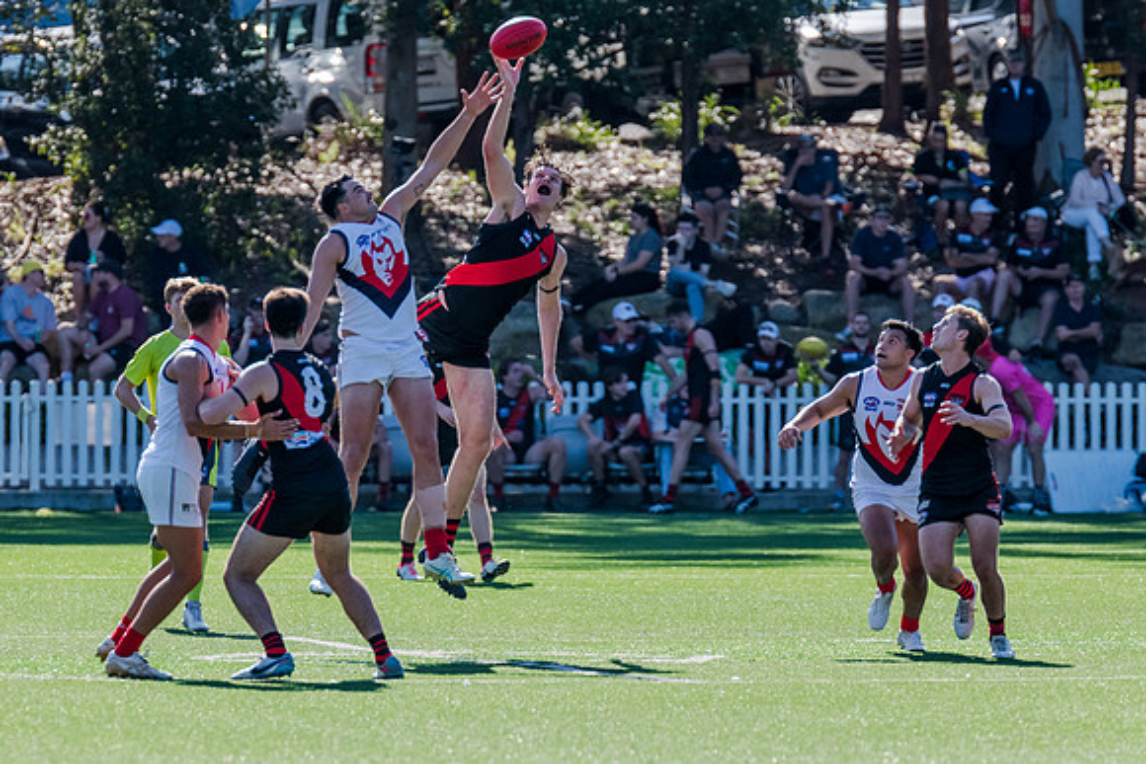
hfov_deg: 4.0
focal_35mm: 509
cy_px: 380
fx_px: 16217
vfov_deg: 2.7
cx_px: 484
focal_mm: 420
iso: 800
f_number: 7.1
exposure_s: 1/1600
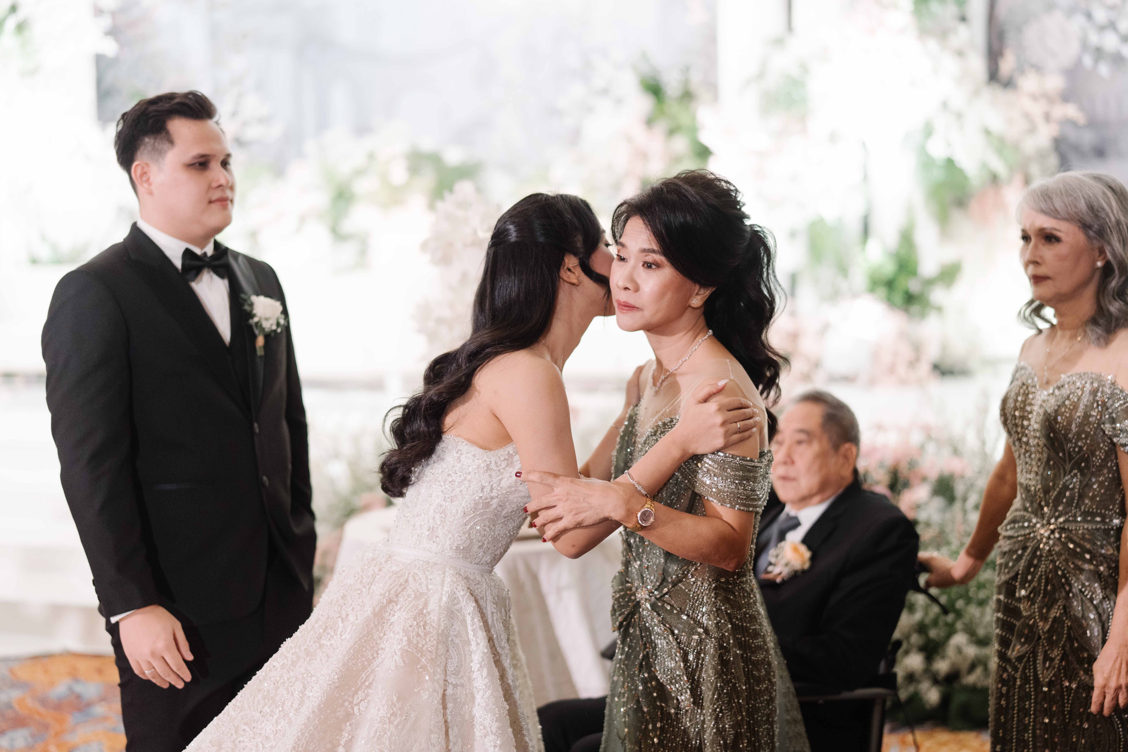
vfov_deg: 27.0
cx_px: 564
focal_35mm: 50
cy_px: 376
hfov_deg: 39.6
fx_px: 1567
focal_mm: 50
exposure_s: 1/200
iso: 1600
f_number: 1.4
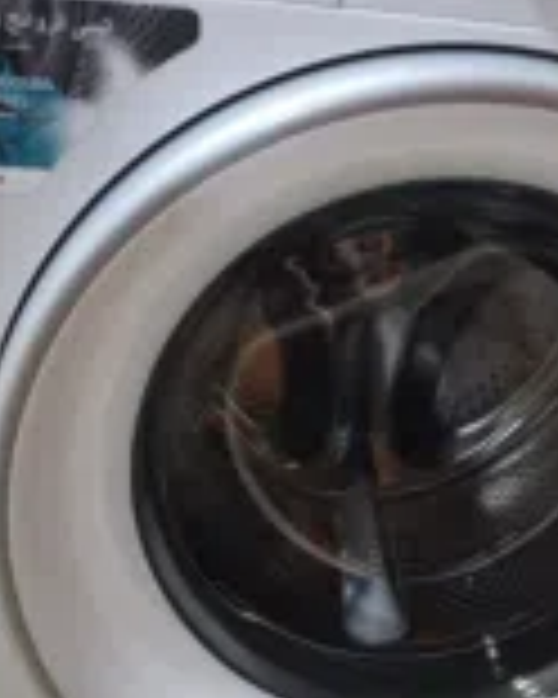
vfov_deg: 32.3
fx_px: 1197
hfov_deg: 26.0
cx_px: 410
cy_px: 450
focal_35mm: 58
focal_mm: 6.4
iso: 800
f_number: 1.8
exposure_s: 1/100
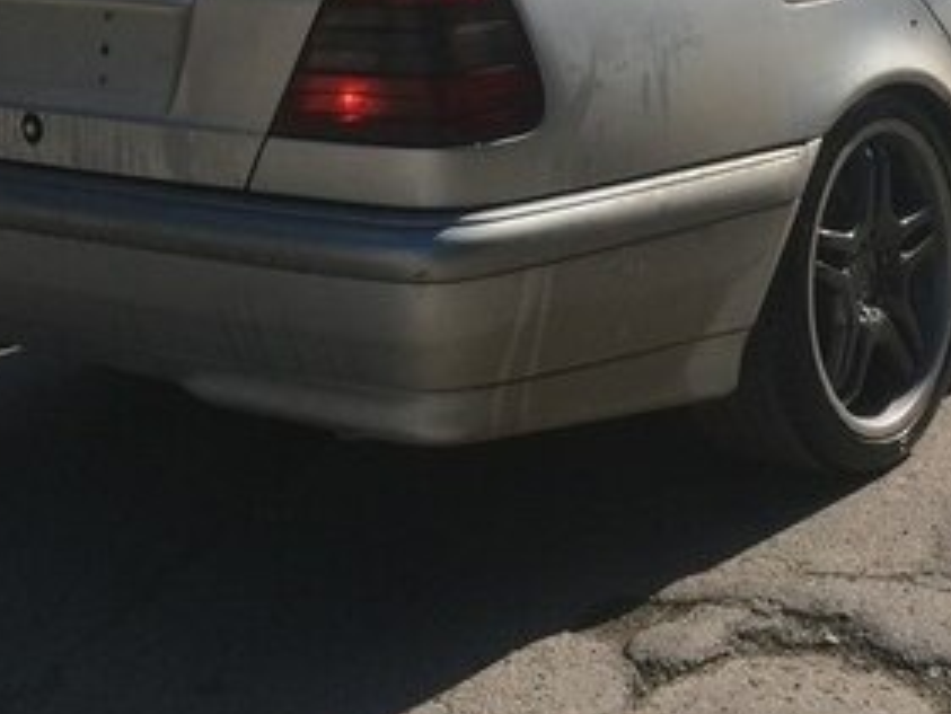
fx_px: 1869
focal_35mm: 68
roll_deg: +1.6
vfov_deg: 20.6
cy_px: -76
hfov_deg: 28.4
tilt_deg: -2.9
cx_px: 629
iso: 32
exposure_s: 1/2740
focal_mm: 4.15
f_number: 2.2
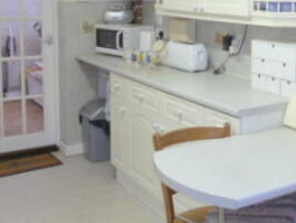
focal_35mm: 55
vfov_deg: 26.0
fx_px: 471
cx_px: 199
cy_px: 41
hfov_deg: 34.6
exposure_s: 1/10
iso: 100
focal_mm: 4.1
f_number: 3.3
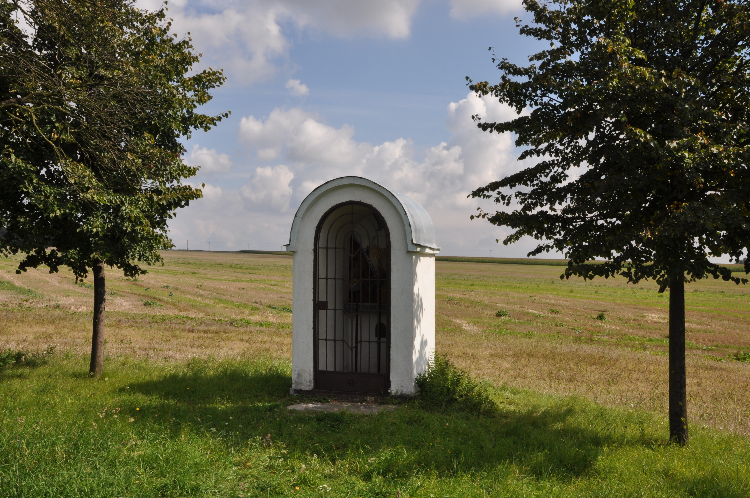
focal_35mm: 36
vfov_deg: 36.8
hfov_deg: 53.2
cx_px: 375
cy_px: 249
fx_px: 749
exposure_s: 1/100
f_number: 18
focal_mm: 24
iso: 200
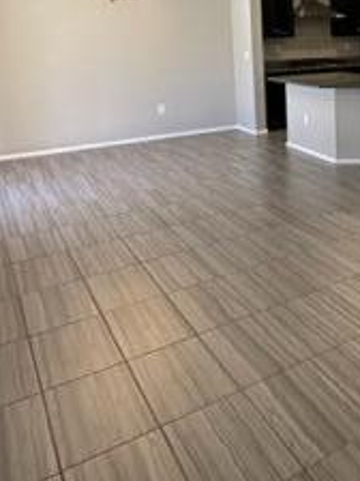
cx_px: 508
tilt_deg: -4.8
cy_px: 69
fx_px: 555
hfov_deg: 27.6
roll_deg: +0.2
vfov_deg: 43.6
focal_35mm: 40
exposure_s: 1/120
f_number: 2.2
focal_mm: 2.22
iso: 200
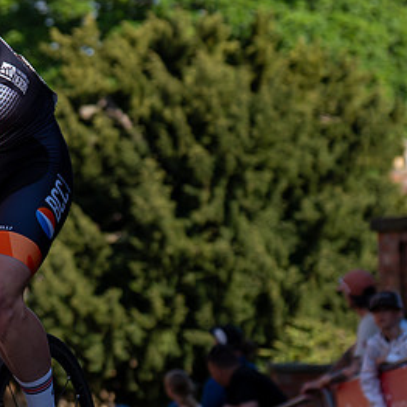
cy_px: 188
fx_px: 3246
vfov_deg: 7.2
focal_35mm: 244
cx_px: -224
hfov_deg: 7.1
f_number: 3.5
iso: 100
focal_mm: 70
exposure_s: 1/1000
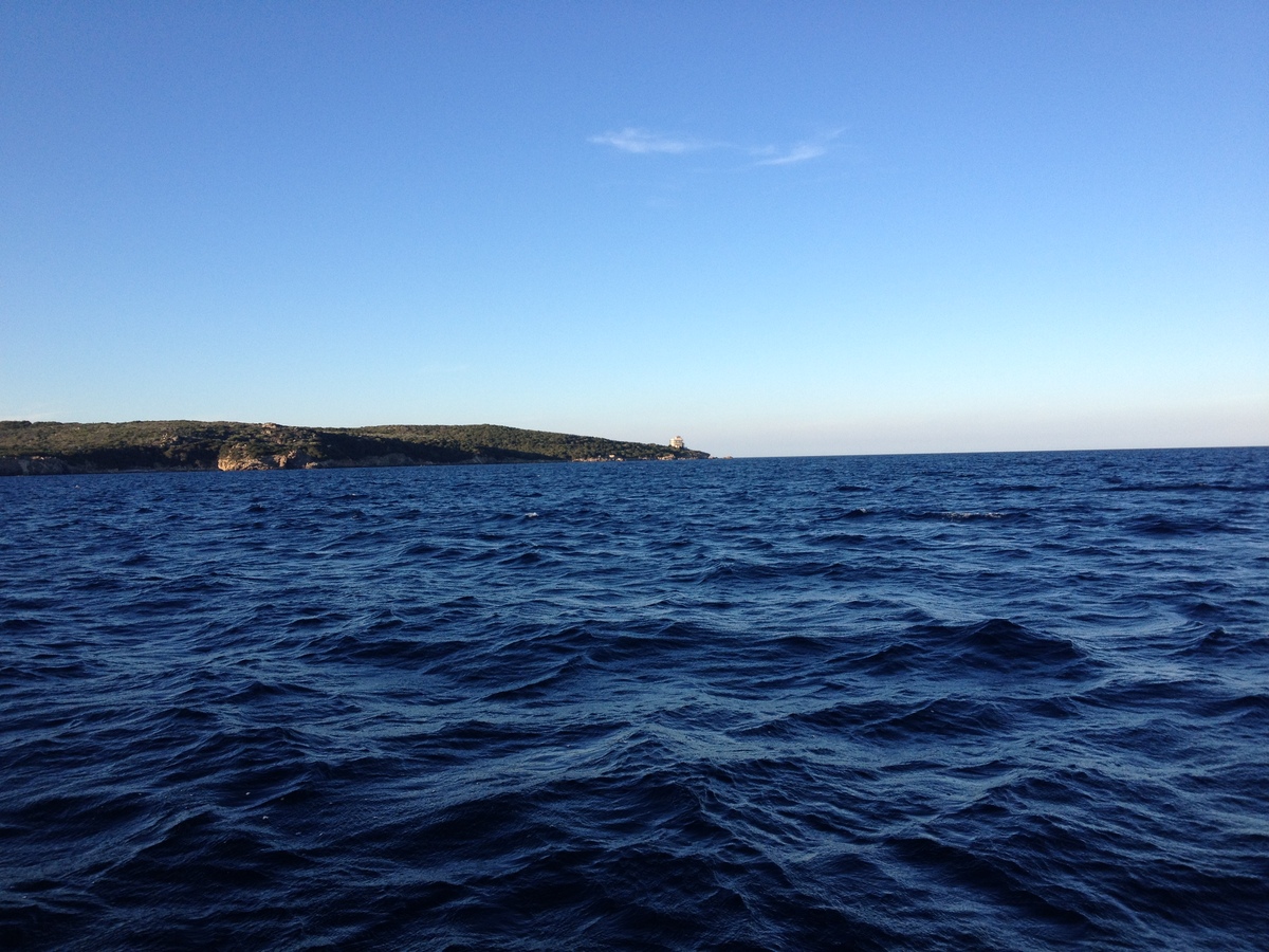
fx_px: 1283
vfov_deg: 40.7
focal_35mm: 35
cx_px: 634
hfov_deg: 52.6
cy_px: 476
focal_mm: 4.28
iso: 64
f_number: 2.4
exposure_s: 1/920
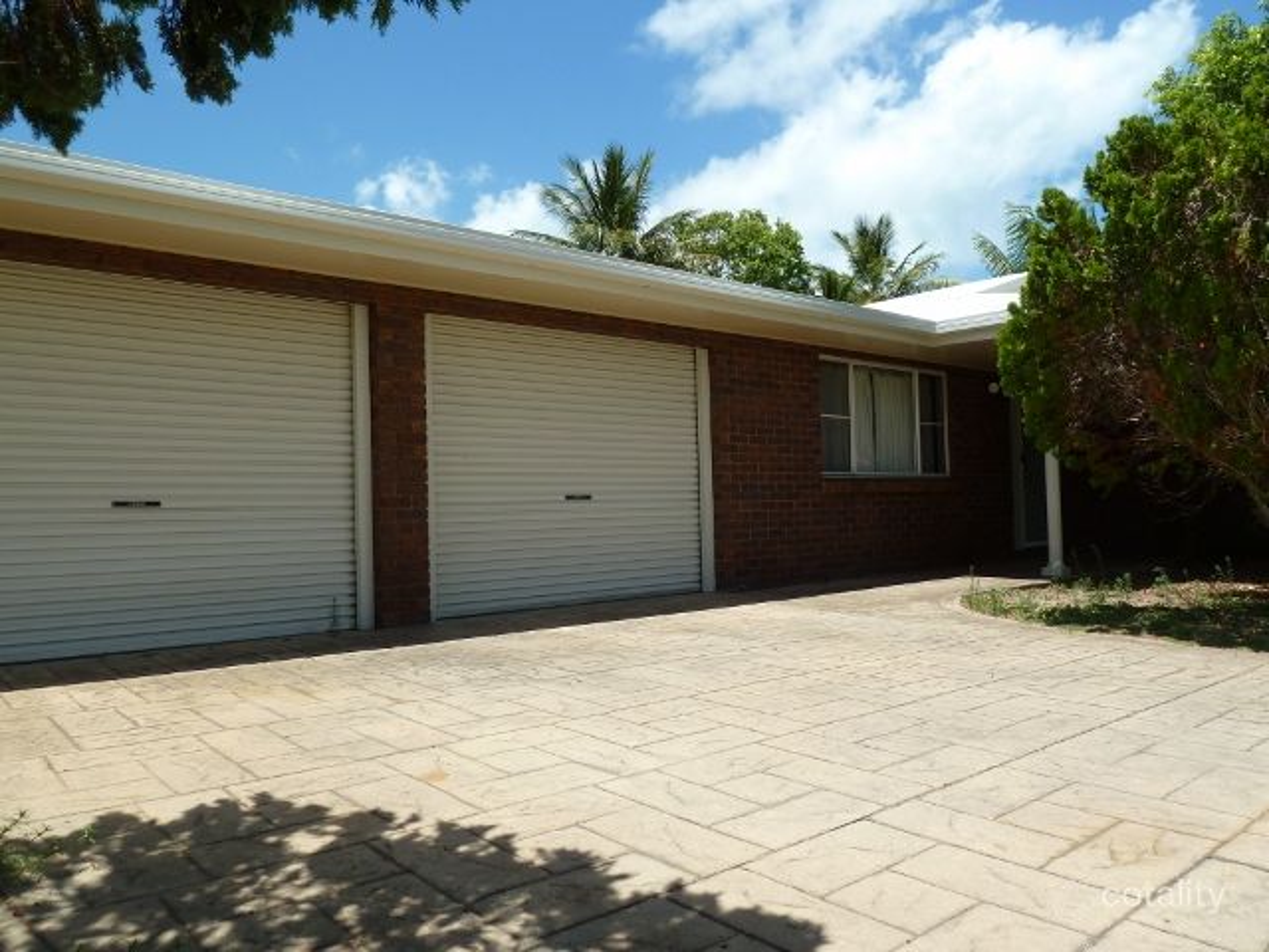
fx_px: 916
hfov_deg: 69.4
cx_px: 634
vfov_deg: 54.9
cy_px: 476
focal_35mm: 25
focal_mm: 4.1
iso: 80
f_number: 4
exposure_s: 1/500
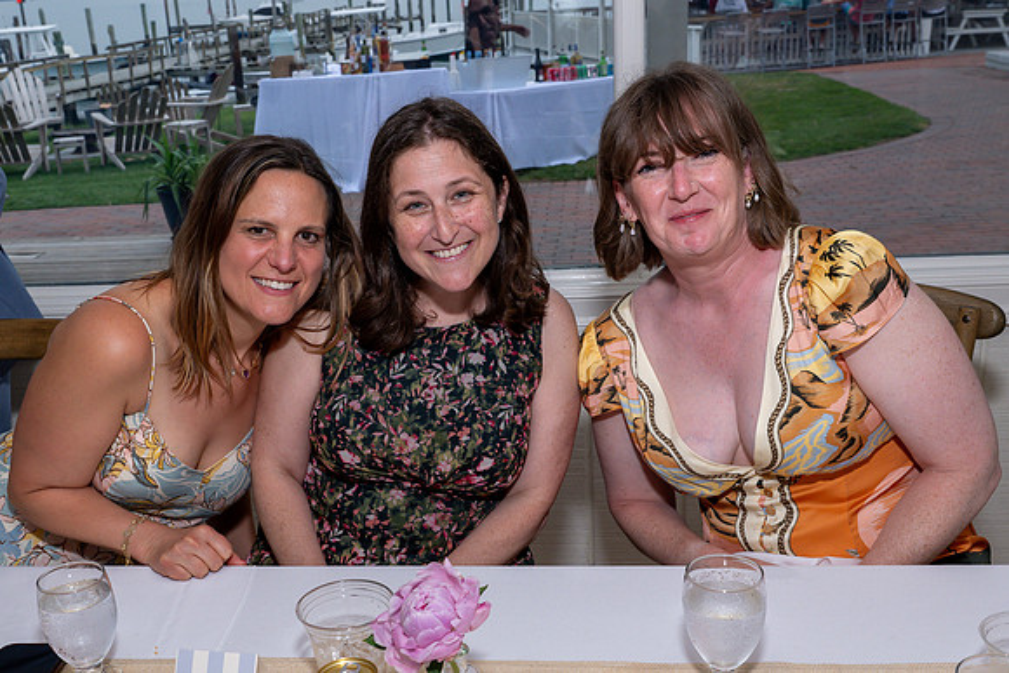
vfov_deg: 32.5
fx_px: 1153
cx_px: 460
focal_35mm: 41
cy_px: 388
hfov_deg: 47.2
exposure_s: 1/250
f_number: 9
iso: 500
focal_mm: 32
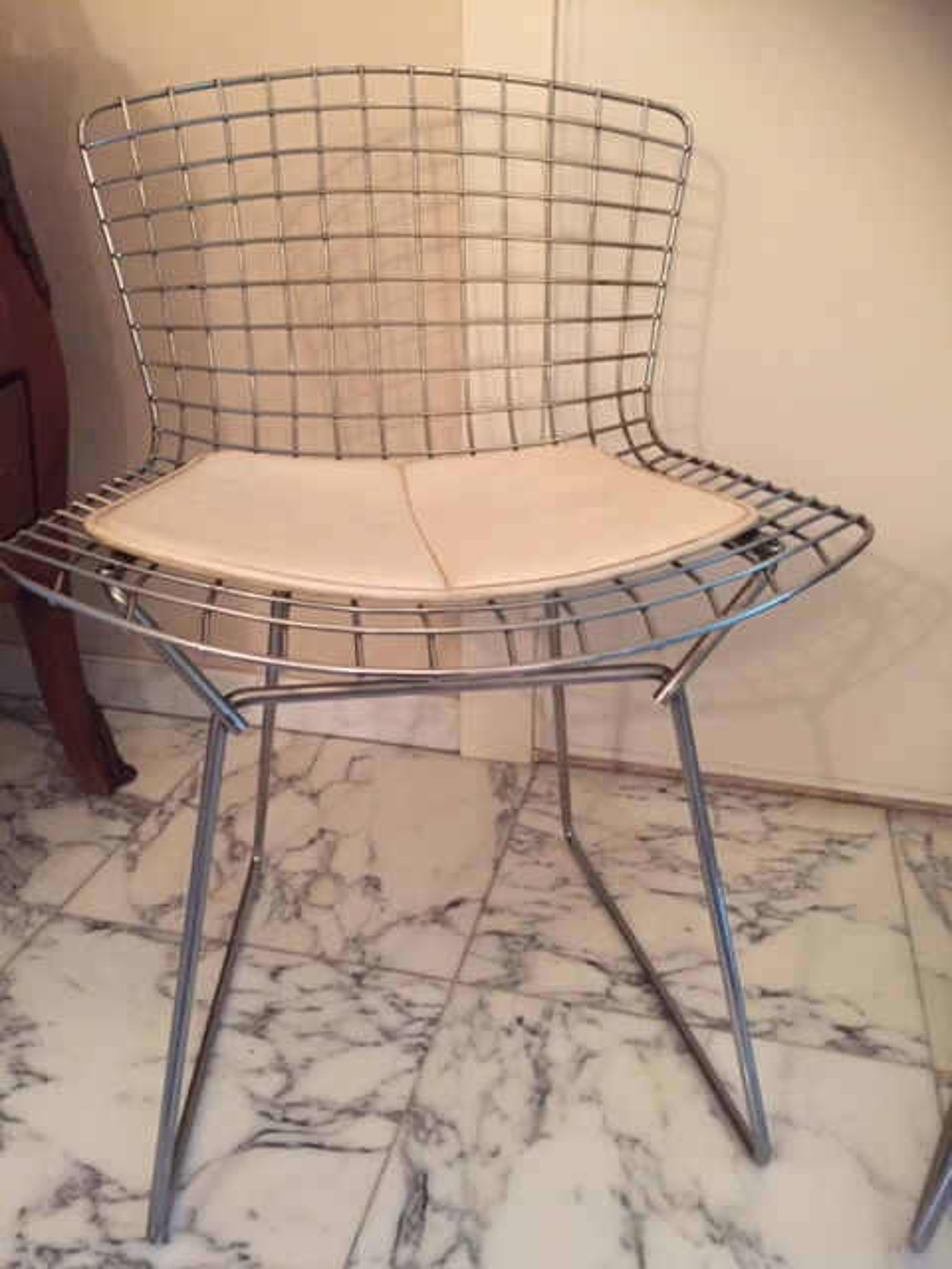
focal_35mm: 29
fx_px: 1063
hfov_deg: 48.2
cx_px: 476
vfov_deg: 61.7
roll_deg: -0.6
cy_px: 634
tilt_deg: -23.1
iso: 320
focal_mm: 4.15
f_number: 2.2
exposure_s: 1/17
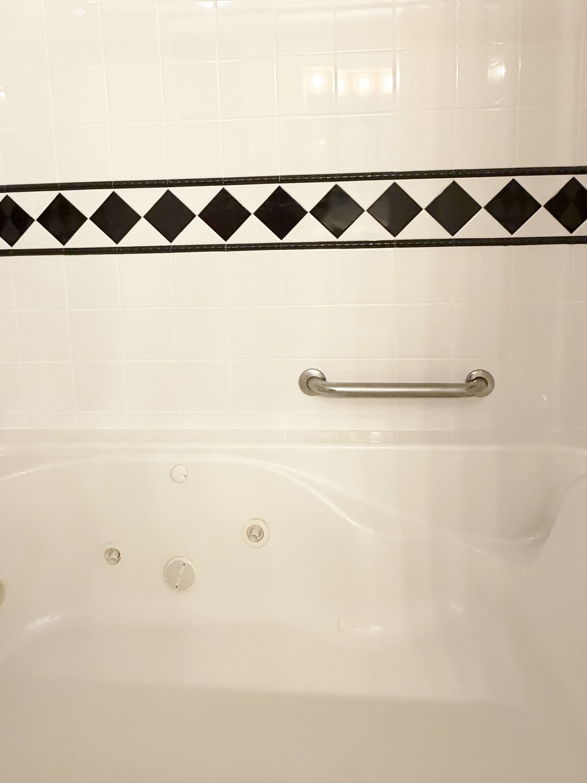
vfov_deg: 71.3
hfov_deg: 58.8
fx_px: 520
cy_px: 250
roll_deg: +1.7
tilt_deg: -7.9
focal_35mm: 23
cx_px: 267
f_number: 2.2
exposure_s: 1/60
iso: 400
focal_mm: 2.22
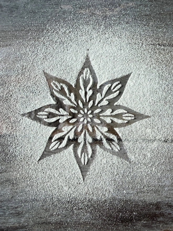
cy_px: 116
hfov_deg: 56.8
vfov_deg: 71.6
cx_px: 86
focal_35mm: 24
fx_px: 160
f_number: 2.2
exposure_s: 1/121
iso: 64
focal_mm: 2.22
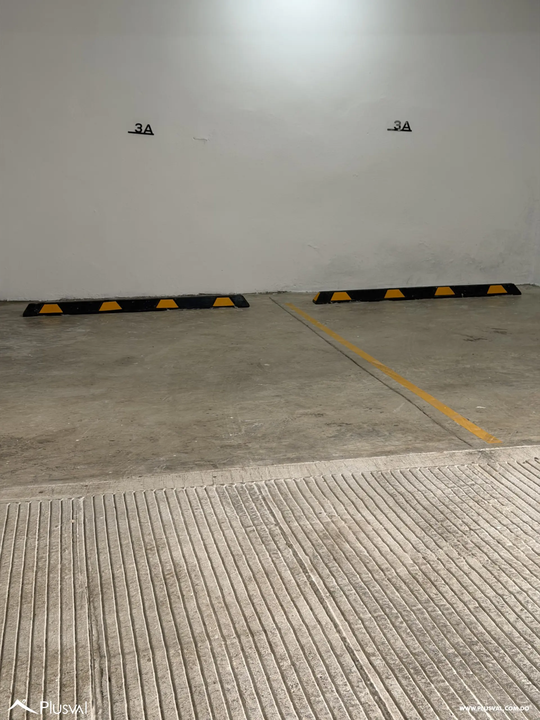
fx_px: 998
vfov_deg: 39.7
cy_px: 360
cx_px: 270
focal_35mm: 48
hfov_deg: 30.3
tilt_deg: -11.5
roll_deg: -3.2
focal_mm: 6.76
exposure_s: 1/101
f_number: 1.78
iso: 100
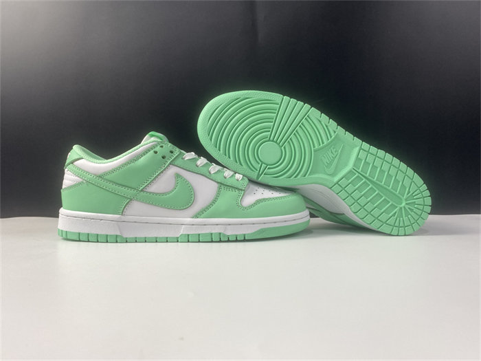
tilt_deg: +0.8
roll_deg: +1.5
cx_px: 240
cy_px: 180
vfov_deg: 53.1
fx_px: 361
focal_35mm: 26
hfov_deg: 67.3
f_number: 1.8
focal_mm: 4.25
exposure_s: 1/100
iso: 64
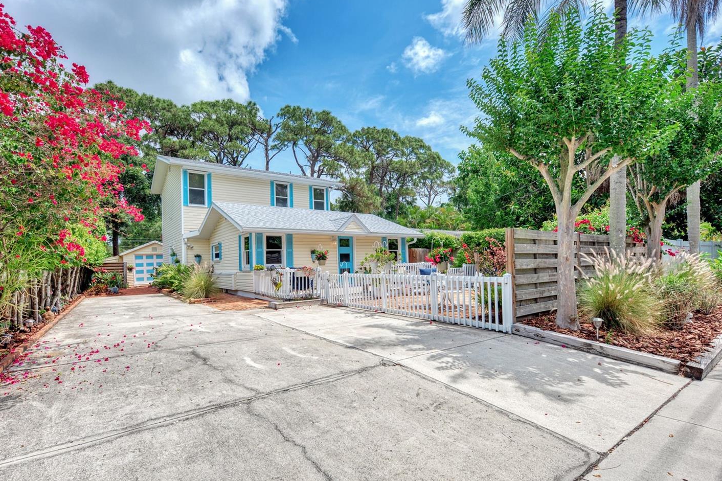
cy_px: 268
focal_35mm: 17
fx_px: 341
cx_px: 340
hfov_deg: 93.2
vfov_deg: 70.2
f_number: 7.1
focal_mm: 15
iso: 100
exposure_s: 1/200
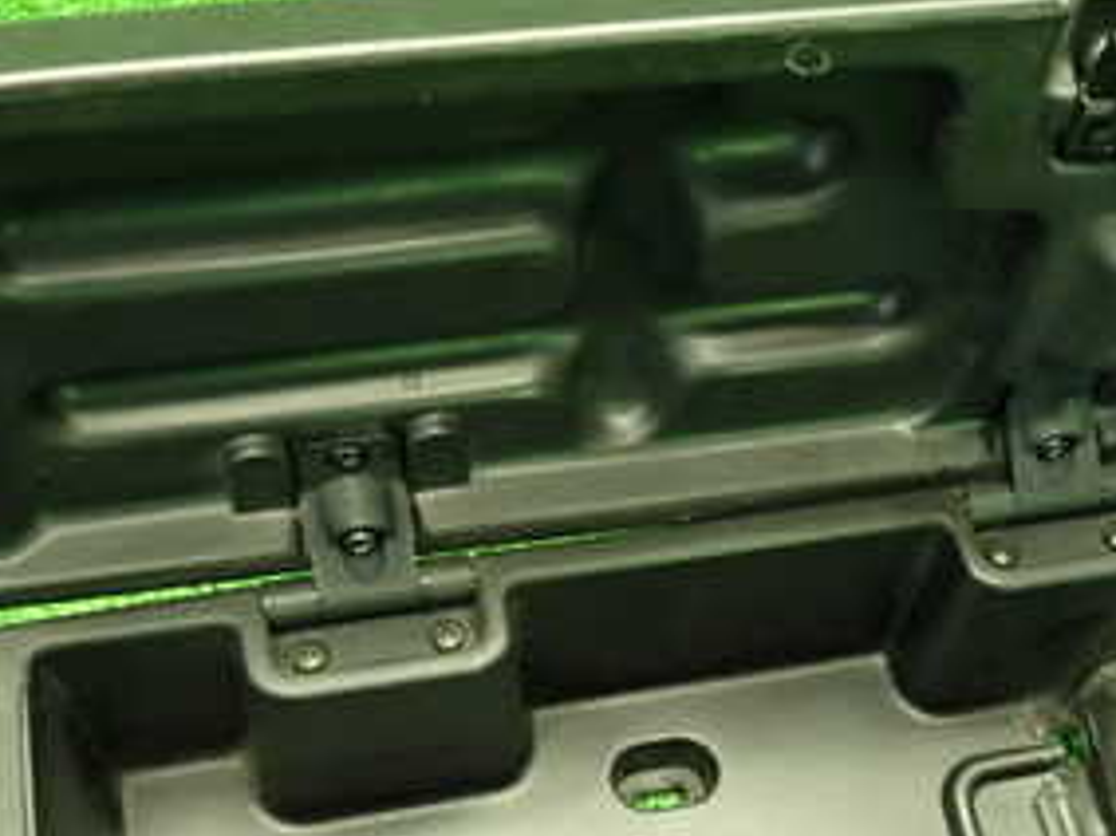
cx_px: 737
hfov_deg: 35.9
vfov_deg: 26.9
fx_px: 1708
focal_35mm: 53
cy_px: 686
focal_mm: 4.5
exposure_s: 1/30
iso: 500
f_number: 2
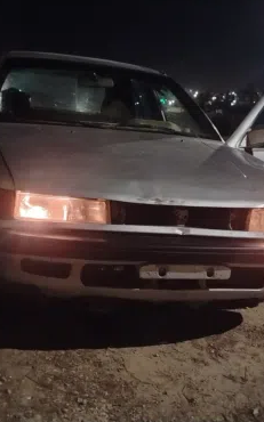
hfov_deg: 23.5
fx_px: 634
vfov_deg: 36.9
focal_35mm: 55
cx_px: 155
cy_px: 197
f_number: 1.75
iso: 3822
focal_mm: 5.25
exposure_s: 1/20
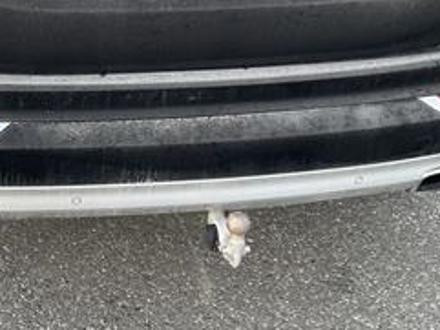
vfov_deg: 20.7
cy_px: 13
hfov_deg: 27.7
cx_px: 99
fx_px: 877
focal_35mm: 69
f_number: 1.6
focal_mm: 4.2
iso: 125
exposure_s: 1/103
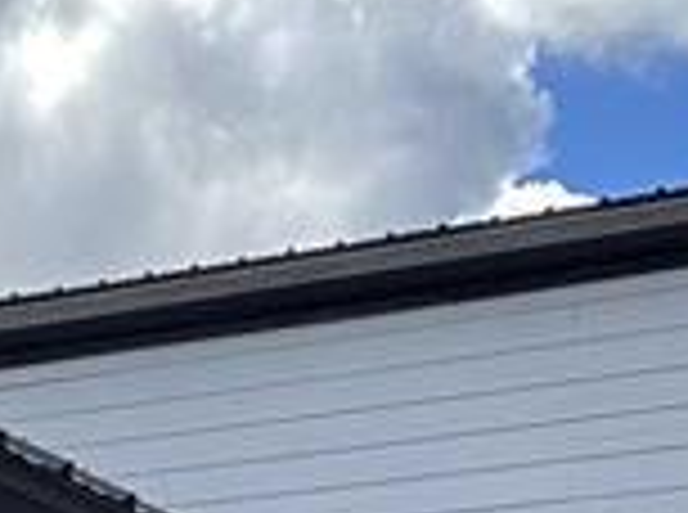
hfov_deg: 11.9
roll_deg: -3.1
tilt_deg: +6.4
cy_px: 972
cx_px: -261
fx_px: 3192
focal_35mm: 161
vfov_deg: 8.7
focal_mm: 6.86
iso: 80
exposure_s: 1/1721
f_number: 1.78
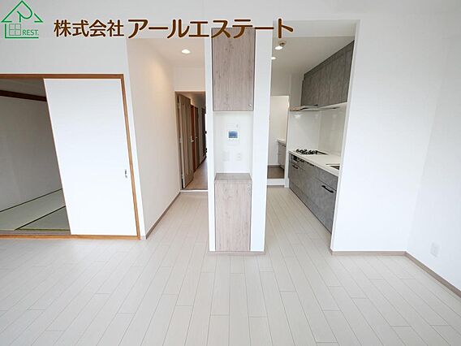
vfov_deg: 78.1
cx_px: 230
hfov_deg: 94.5
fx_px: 213
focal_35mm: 16
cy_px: 173
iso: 320
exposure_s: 1/60
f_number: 4
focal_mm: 8
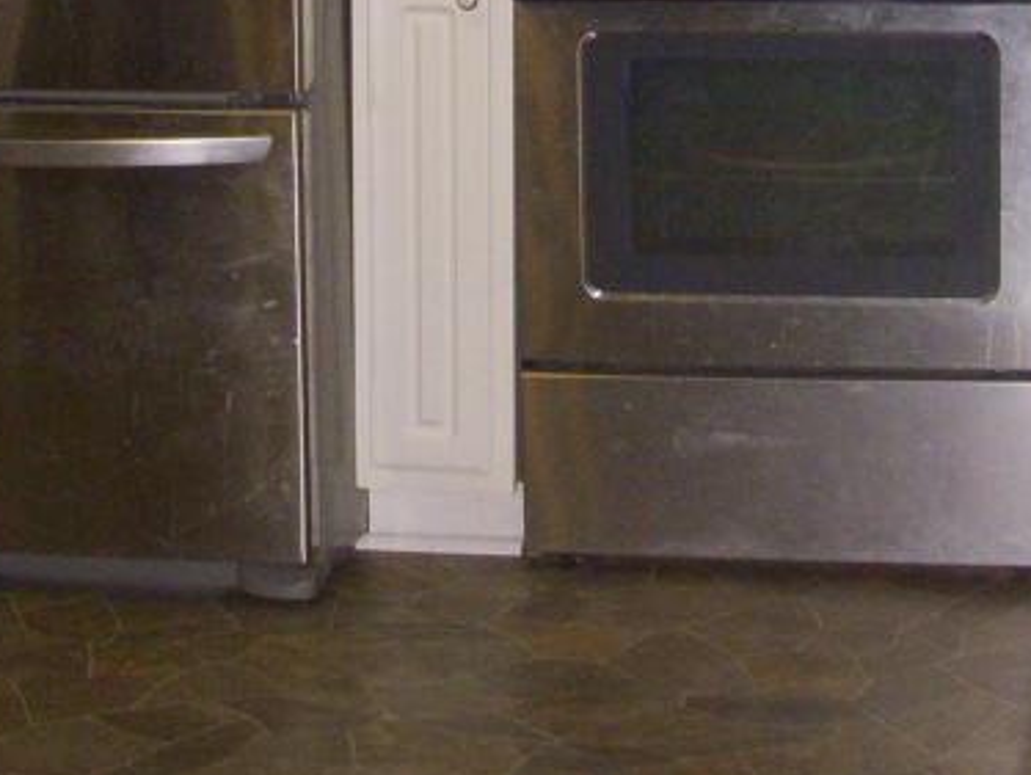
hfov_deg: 18.9
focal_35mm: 104
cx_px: 532
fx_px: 3100
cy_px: -204
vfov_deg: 13.8
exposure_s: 1/125
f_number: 3.3
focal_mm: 6.3
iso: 400
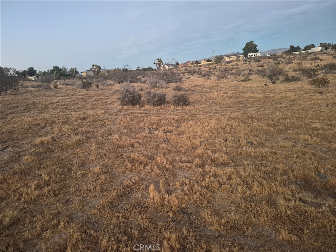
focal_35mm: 23
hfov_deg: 73.9
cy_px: 126
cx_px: 168
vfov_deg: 58.9
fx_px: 223
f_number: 1.8
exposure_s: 1/120
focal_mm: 5.4
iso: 1250
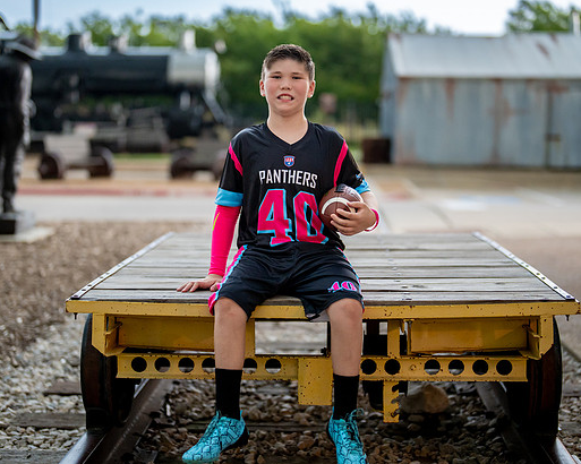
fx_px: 1100
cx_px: 284
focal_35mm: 64
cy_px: 209
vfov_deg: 23.8
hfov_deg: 29.6
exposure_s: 1/400
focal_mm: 50
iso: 1250
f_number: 1.2
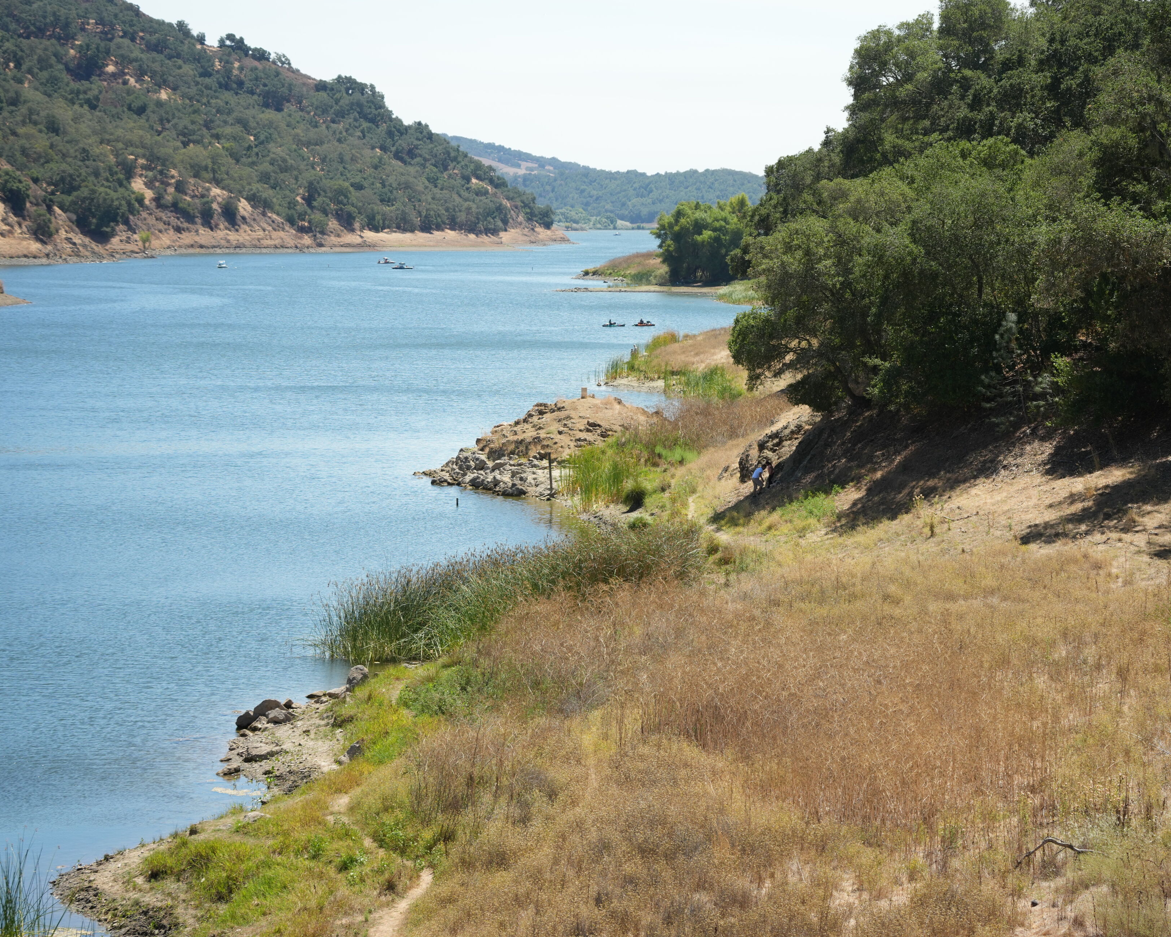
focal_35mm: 109
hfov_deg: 17.6
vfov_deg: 14.1
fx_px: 3778
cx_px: 659
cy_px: 438
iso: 320
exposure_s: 1/1000
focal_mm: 87
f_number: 5.6
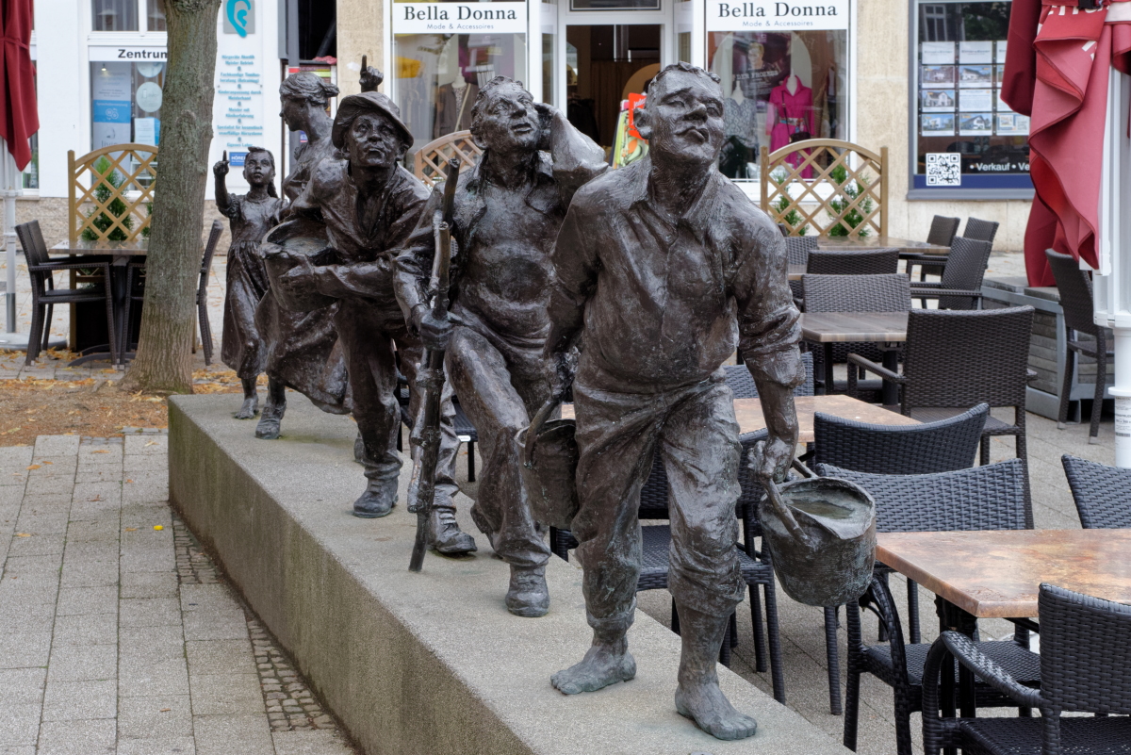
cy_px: 378
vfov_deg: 20.0
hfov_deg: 29.6
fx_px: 2137
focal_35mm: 68
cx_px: 566
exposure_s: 1/160
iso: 4000
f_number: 14
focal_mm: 68
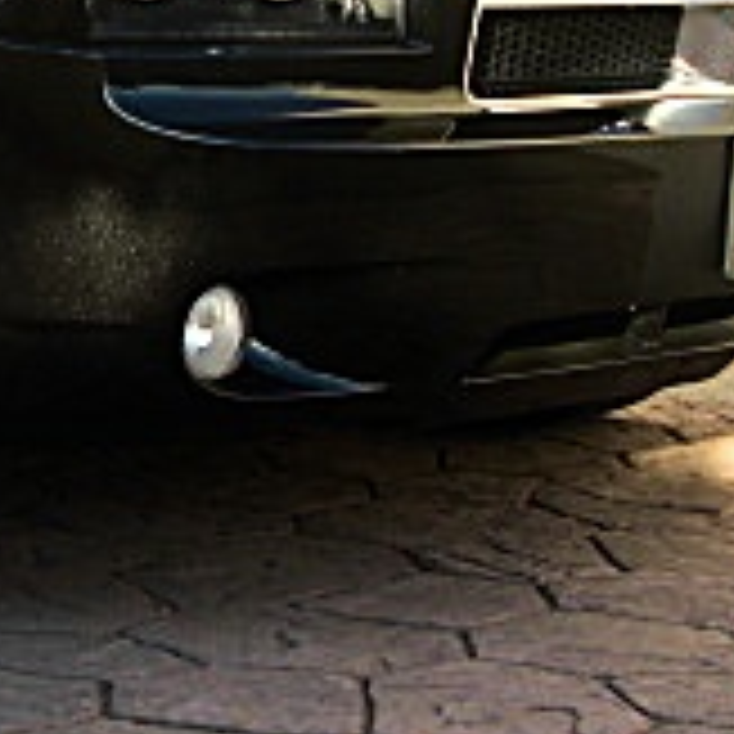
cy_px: 153
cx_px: -288
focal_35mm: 125
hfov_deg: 13.3
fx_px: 2999
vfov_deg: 13.9
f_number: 2.8
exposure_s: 1/160
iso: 50
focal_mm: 6.3
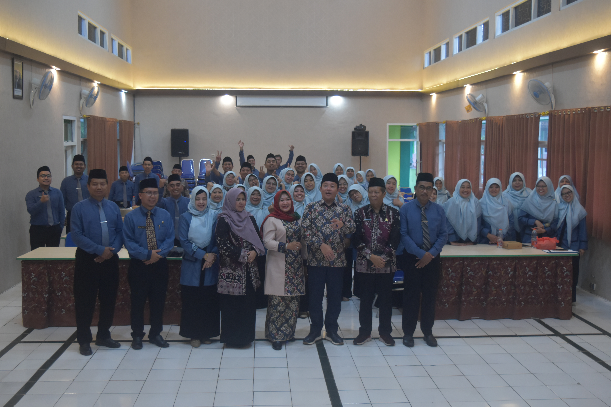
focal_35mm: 42
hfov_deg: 46.4
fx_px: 713
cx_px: 306
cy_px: 204
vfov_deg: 31.9
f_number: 4.2
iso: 1250
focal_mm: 28
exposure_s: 1/60
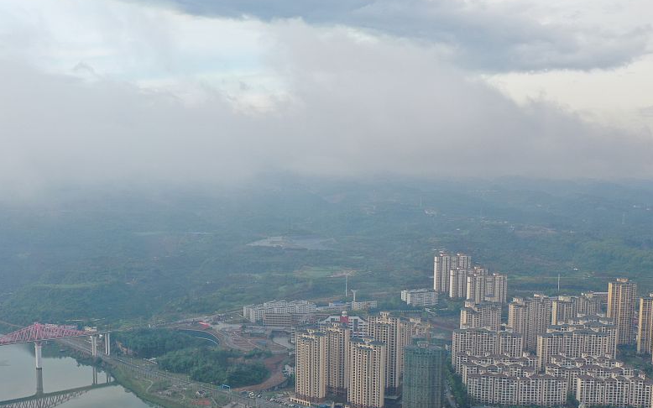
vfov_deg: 28.9
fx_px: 783
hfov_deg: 44.8
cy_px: 284
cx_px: 232
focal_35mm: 44
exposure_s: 1/240
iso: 100
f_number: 5
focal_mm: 10.26
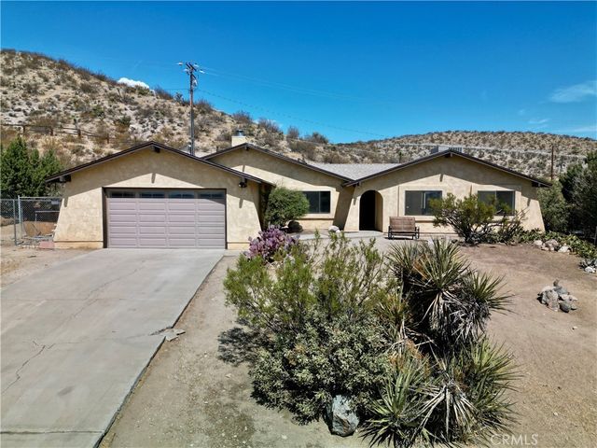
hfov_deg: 71.6
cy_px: 224
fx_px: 414
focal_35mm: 24
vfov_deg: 56.8
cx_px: 298
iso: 110
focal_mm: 6.72
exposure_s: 1/500
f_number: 1.7
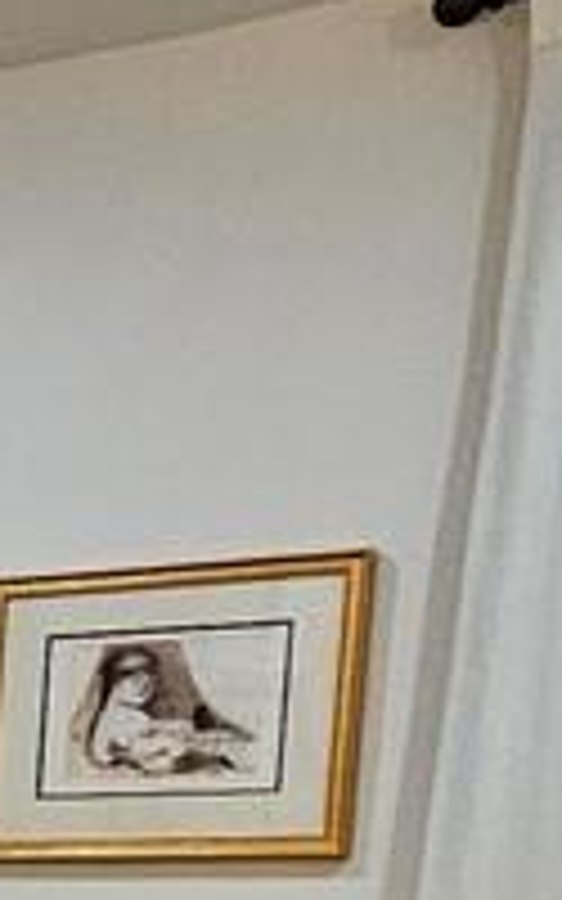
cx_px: -1655
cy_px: 1323
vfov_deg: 17.2
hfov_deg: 7.9
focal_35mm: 110
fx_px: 2696
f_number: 2.2
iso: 200
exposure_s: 1/60
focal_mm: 2.2
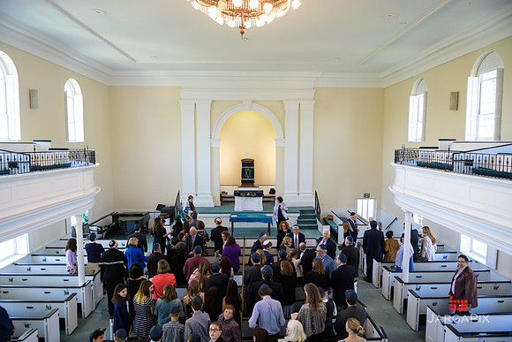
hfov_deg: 73.7
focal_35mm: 24
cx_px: 256
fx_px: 341
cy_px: 171
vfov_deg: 53.2
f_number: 3.2
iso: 1000
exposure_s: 1/200
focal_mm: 24
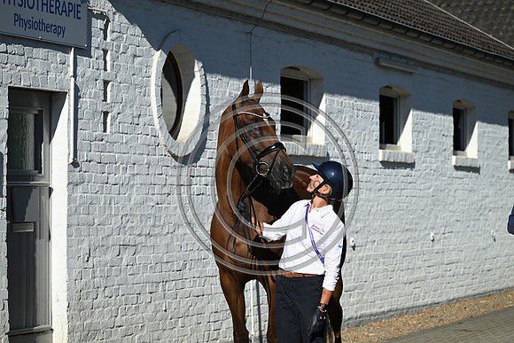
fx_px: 1714
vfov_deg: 11.4
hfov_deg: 17.1
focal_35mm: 120
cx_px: 257
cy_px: 172
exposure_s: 1/1600
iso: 180
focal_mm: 120
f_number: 5.6
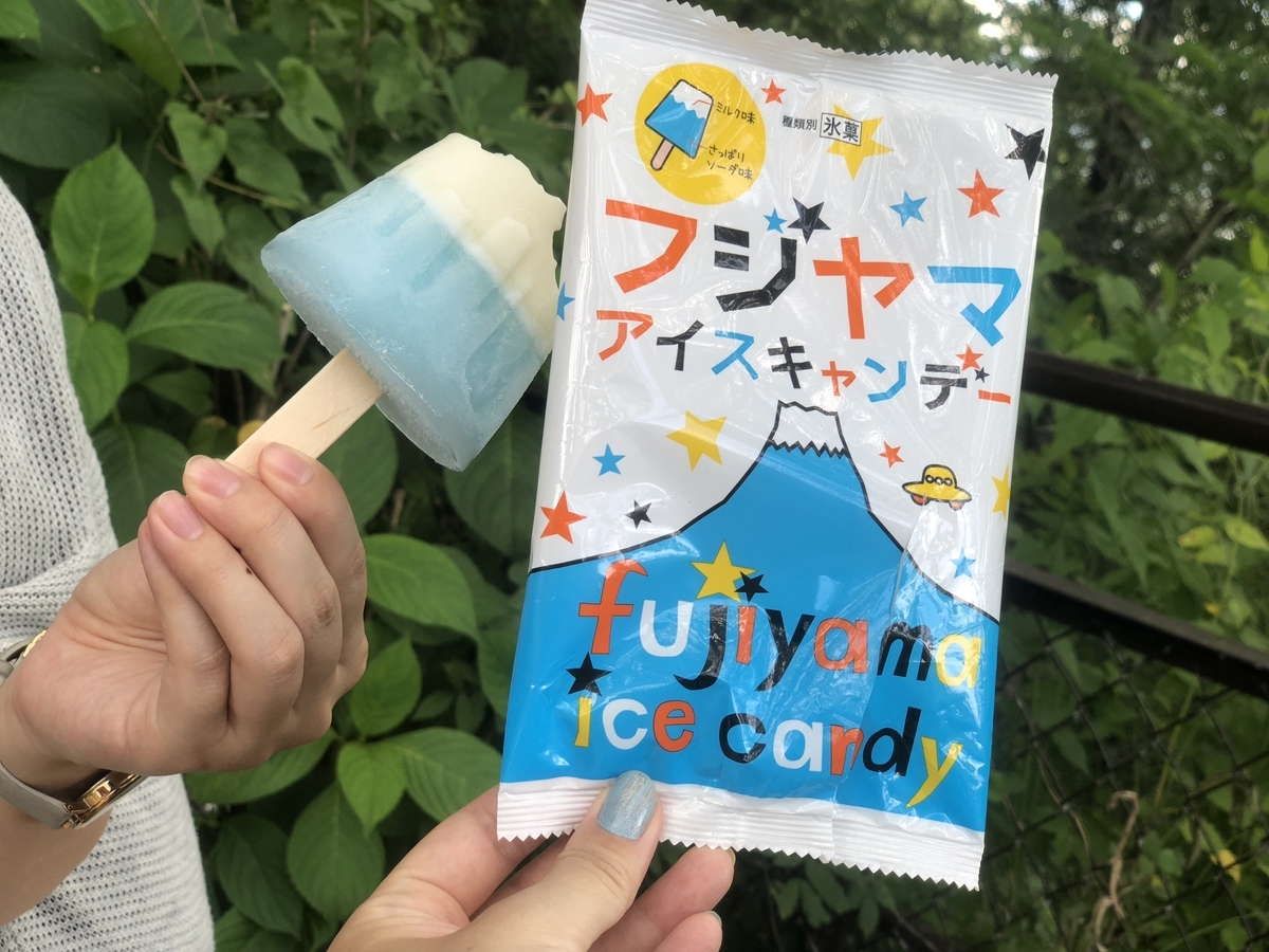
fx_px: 1906
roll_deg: -6.1
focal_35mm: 52
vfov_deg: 28.0
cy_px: 476
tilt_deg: -11.9
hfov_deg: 36.8
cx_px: 634
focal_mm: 6
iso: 16
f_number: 2.4
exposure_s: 1/101
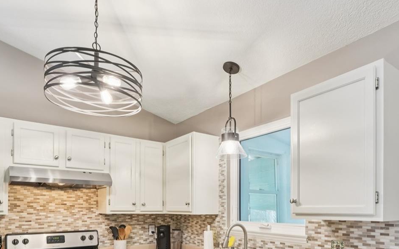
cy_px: 209
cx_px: 214
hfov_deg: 70.3
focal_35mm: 26
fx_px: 283
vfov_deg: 44.6
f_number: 8
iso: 800
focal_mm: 10
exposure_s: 1/5
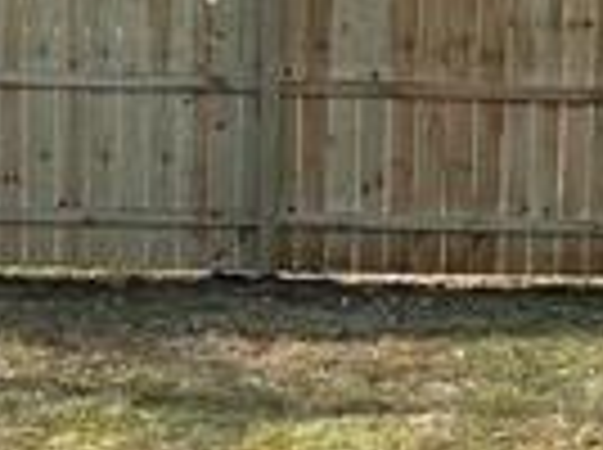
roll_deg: -1.8
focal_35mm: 199
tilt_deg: -8.4
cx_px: 630
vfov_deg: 7.4
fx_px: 3460
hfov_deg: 9.9
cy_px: 315
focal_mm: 5.7
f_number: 1.5
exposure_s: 1/2165
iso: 50
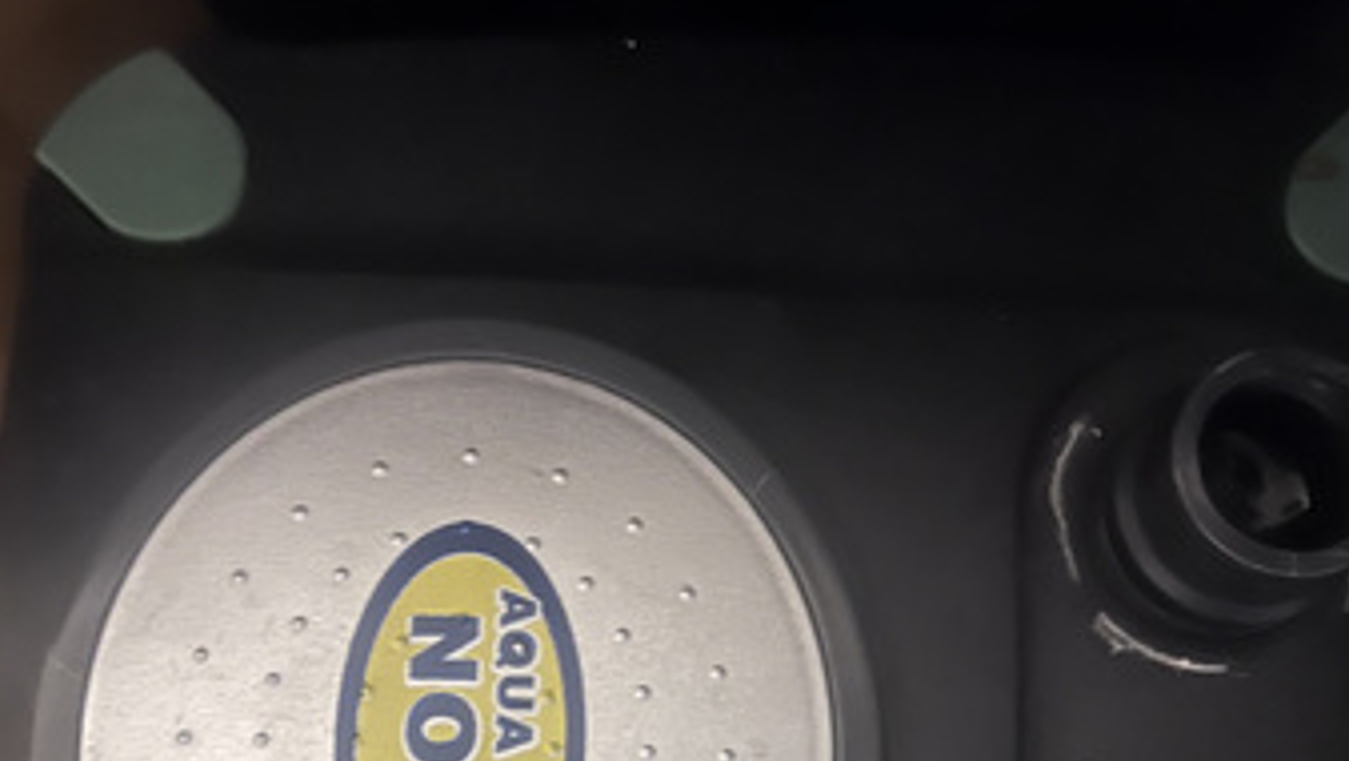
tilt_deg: -81.3
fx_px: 1503
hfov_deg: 48.3
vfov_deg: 27.2
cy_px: 717
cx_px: 642
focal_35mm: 42
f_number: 1.5
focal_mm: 5.7
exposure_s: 1/16
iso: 640
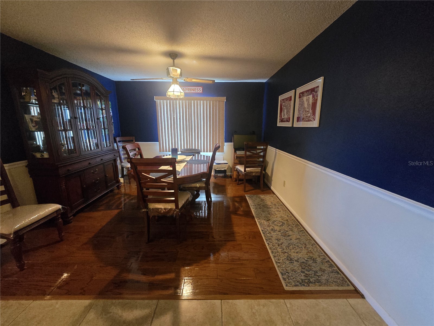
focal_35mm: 13
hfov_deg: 106.2
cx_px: 217
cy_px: 163
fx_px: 163
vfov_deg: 89.9
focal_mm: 2.2
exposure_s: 1/60
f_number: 2.2
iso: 1600
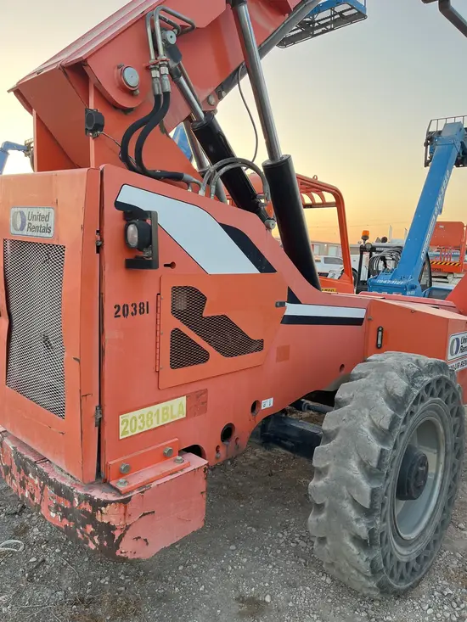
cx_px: 234
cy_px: 311
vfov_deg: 67.3
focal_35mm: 26
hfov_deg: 53.1
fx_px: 468
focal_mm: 5.1
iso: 50
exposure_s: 1/194
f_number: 1.6
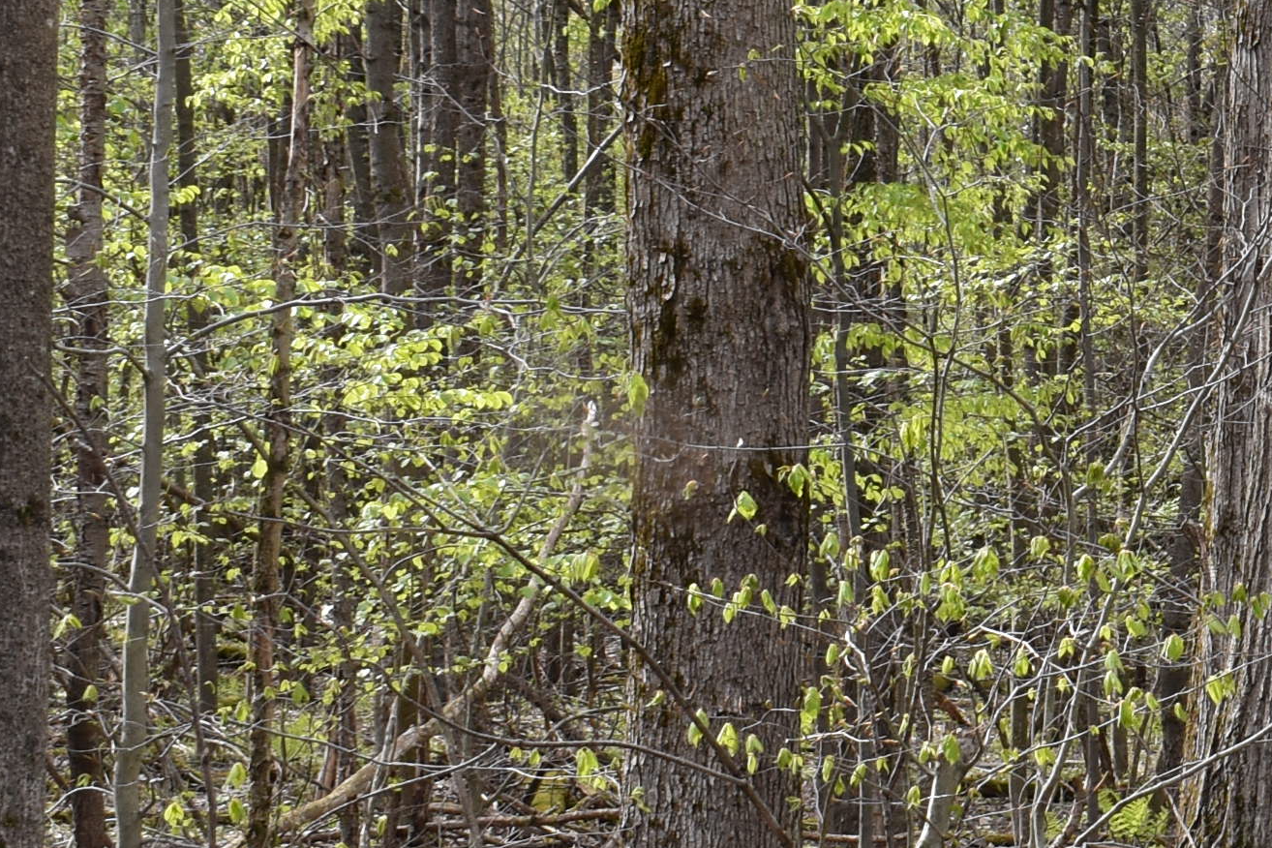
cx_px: 1597
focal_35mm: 154
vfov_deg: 8.9
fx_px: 5441
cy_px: 188
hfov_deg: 12.9
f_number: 8
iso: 400
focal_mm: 30
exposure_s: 1/250
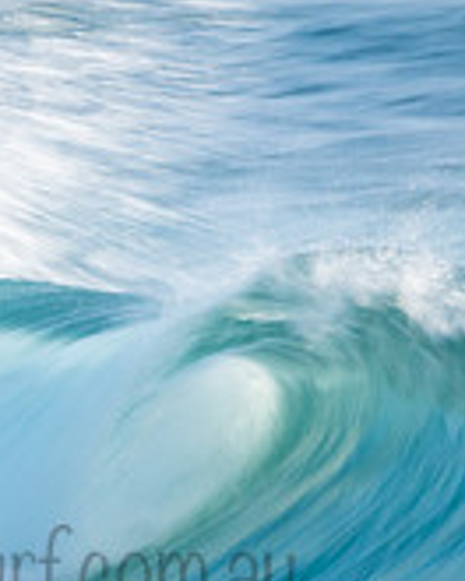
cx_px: -305
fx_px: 50352
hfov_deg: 0.5
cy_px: 533
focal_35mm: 2927
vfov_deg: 0.7
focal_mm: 500
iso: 64
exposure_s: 1/20
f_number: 10
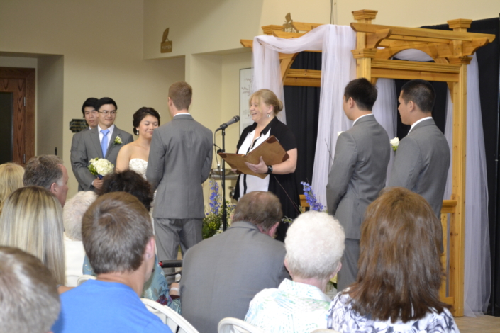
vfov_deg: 17.5
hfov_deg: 26.0
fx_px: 1083
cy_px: 166
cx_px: 250
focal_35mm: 78
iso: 1400
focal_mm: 52
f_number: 5.6
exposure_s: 1/60
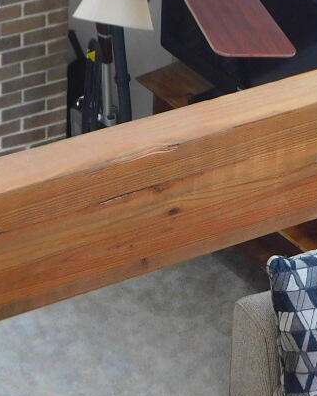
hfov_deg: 10.9
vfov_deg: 13.6
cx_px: 203
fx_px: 1665
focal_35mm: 142
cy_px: 200
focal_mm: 6.3
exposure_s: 1/30
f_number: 3.5
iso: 220
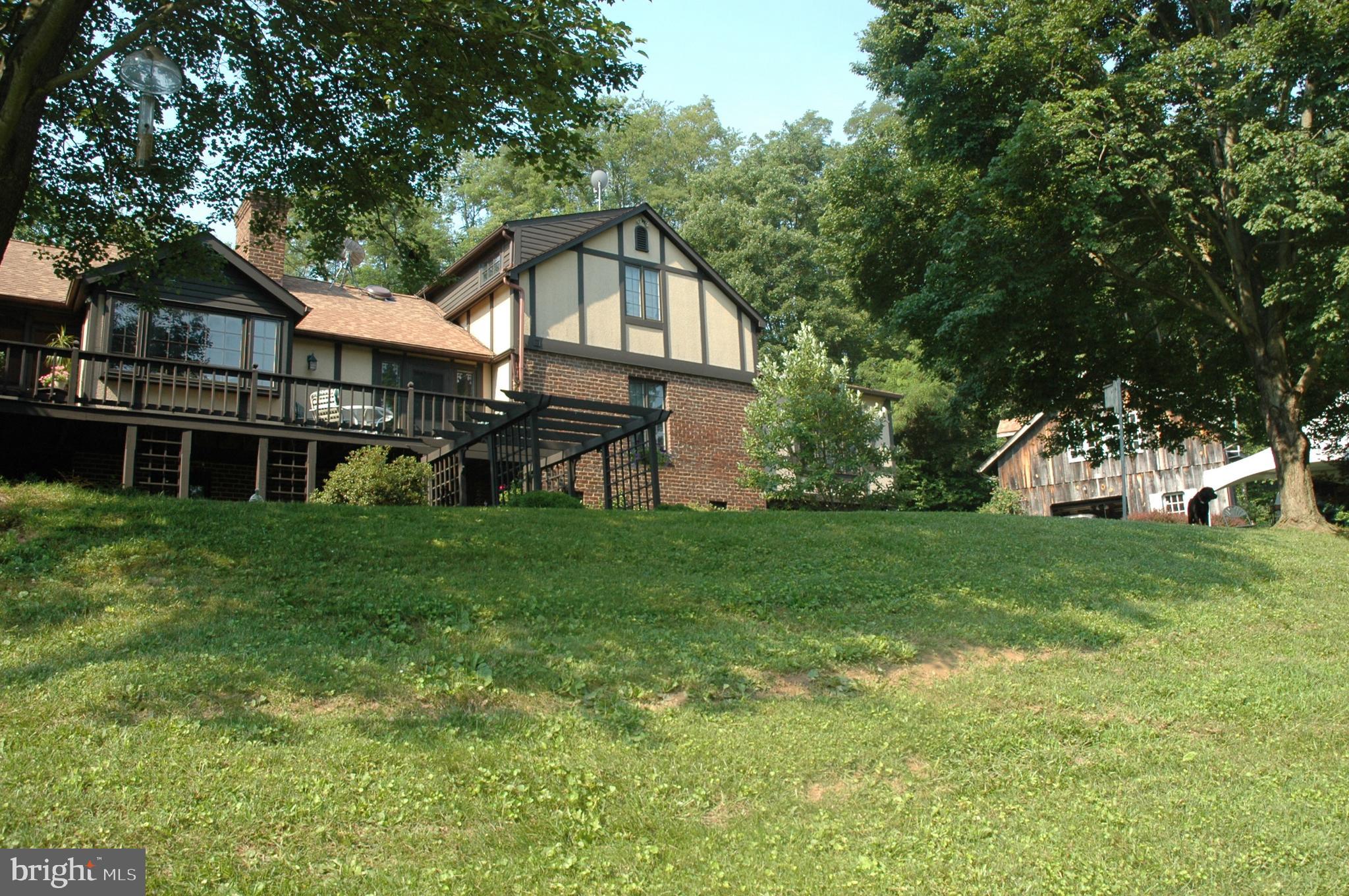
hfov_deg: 67.4
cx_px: 674
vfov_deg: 47.8
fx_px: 1010
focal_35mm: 27
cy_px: 448
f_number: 7.1
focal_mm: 18
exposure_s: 1/200
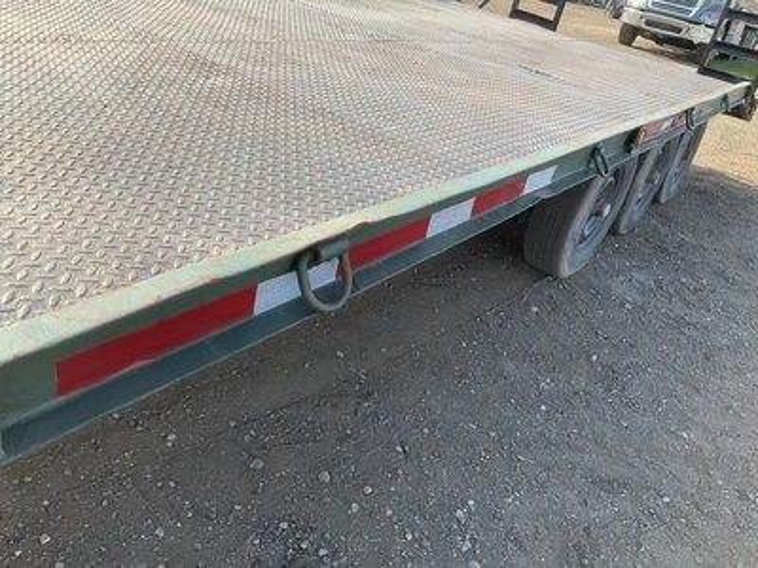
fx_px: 635
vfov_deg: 48.2
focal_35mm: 29
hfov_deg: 61.7
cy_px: 284
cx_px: 379
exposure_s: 1/419
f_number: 1.8
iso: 25
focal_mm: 3
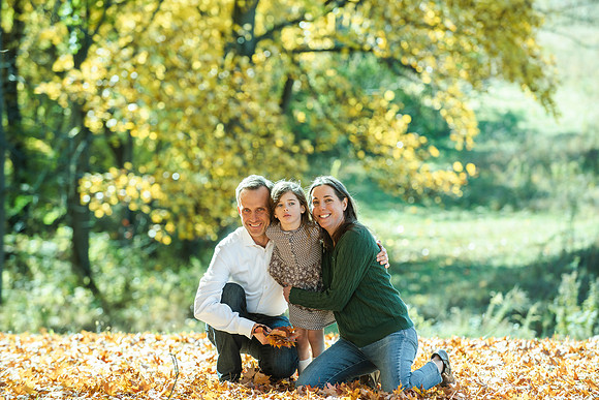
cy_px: 200
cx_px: 300
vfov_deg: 8.6
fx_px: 2663
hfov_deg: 12.8
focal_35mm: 160
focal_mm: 160
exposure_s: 1/640
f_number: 4
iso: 500
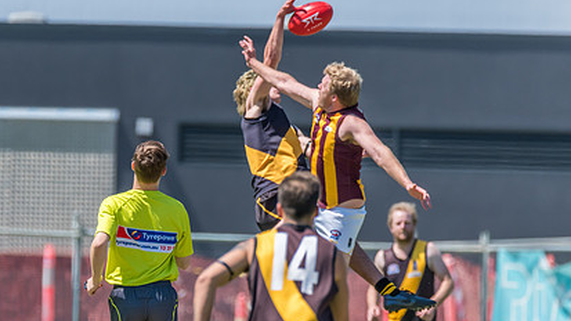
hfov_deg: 2.6
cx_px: 209
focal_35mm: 845
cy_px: 219
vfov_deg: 1.4
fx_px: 12790
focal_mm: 500
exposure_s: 1/2500
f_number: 6.3
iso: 800
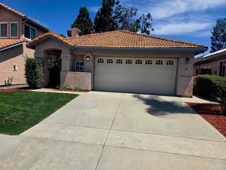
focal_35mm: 23
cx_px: 113
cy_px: 85
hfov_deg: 73.9
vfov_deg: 58.9
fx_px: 150
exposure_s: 1/10000
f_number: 1.8
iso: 80
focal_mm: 5.4
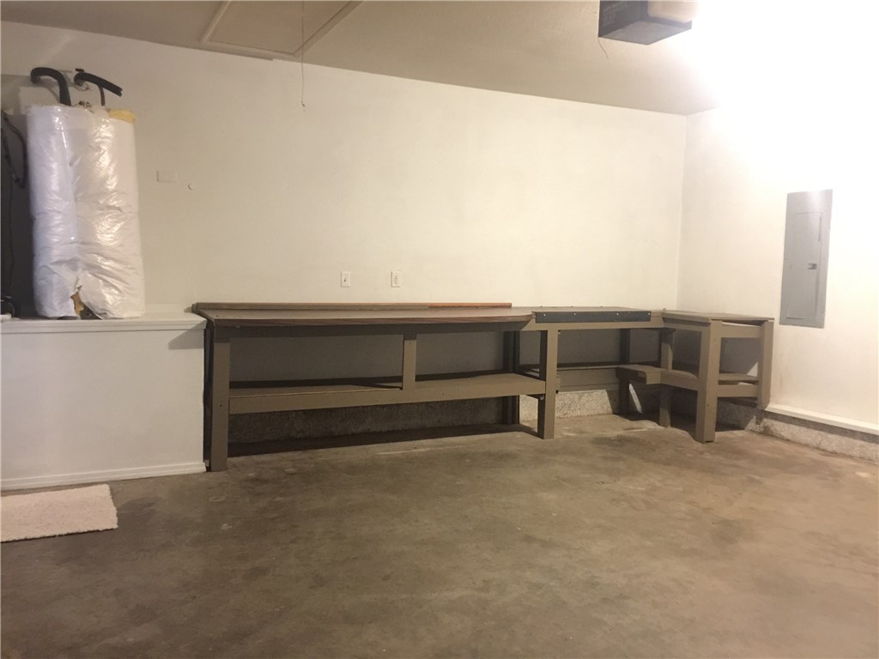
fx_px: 736
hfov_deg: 61.7
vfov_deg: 48.2
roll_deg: -2.2
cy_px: 330
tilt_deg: -3.6
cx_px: 440
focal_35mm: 29
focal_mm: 4.15
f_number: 2.2
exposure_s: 1/4
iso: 160
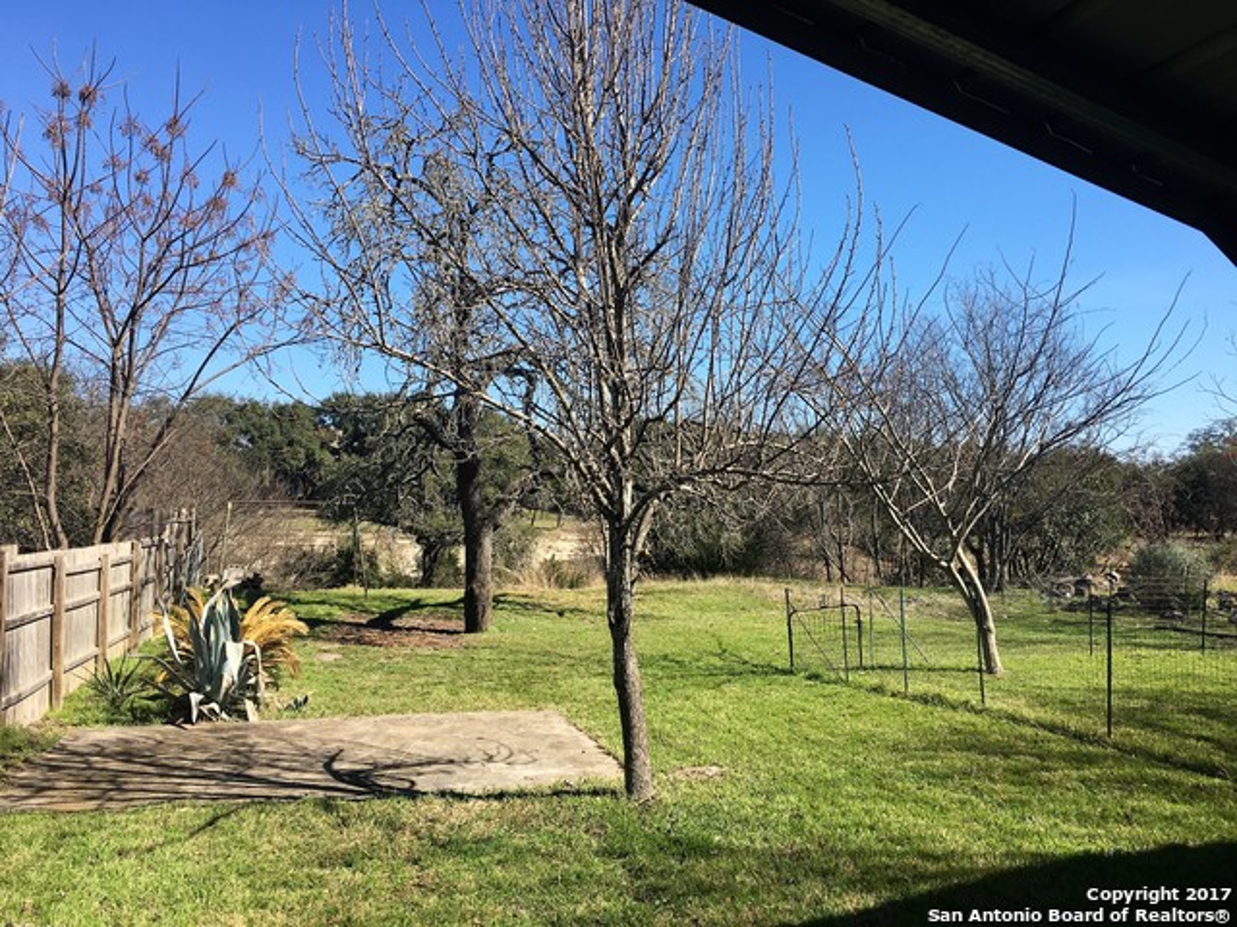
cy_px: 464
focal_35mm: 29
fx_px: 1036
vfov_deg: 48.2
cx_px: 618
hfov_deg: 61.7
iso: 25
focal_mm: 4.15
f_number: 2.2
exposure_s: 1/950
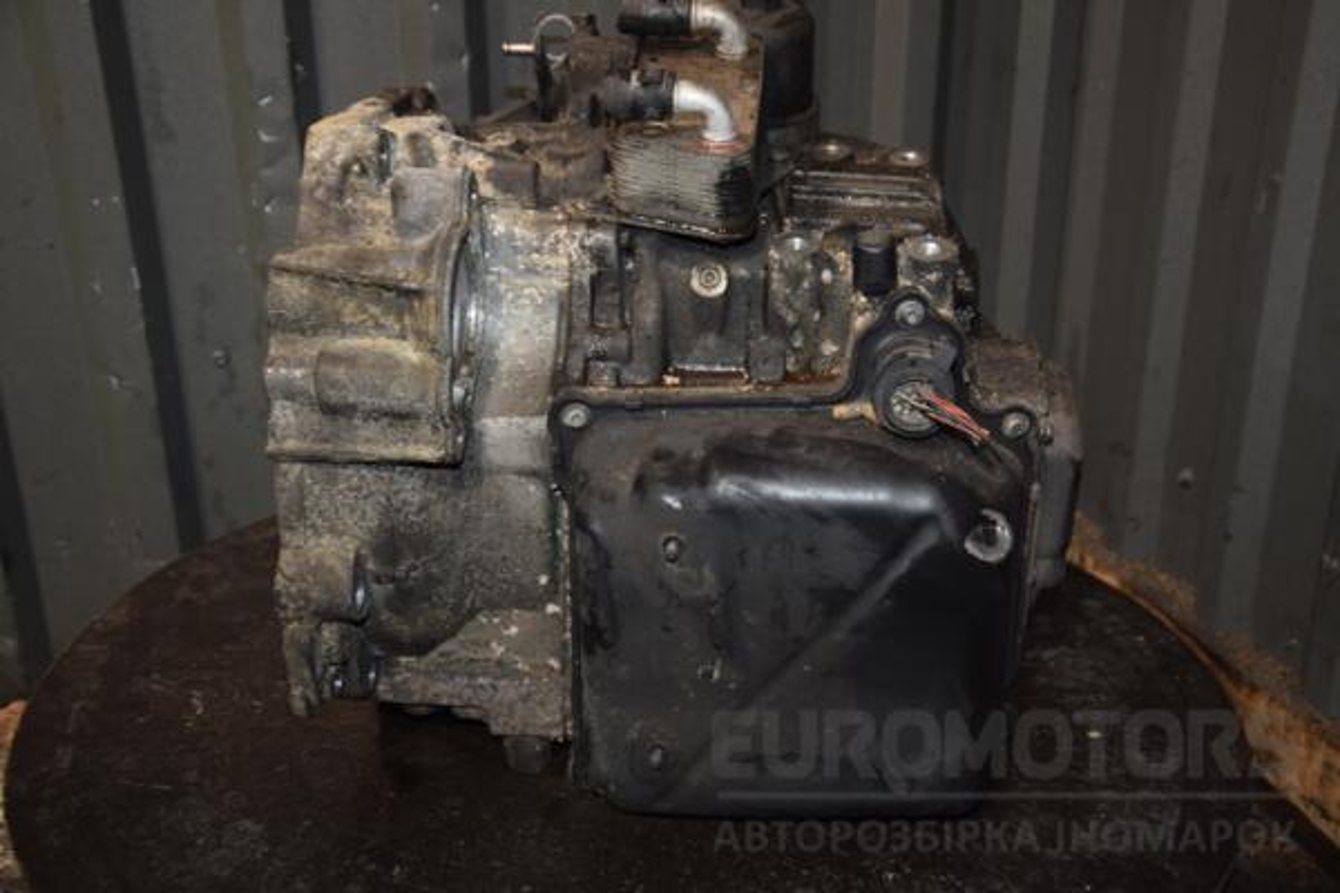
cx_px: 670
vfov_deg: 31.9
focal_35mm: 42
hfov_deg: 46.4
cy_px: 446
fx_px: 1563
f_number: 5
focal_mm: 28
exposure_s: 1/60
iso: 800
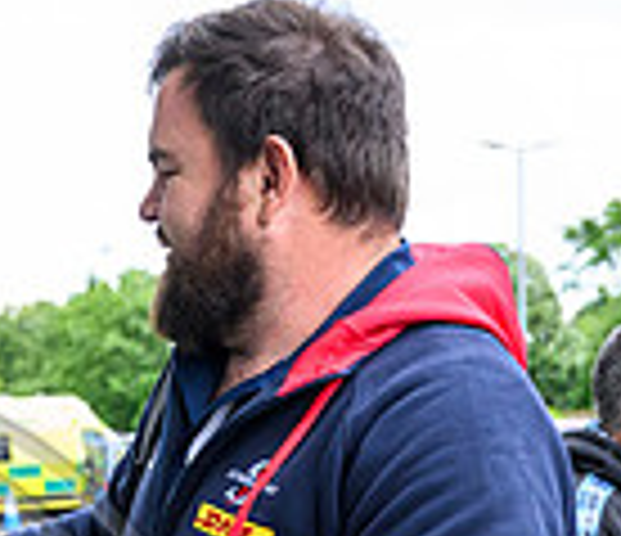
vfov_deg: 11.9
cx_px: 139
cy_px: 820
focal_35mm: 129
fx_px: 2445
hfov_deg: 14.4
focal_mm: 29
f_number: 3.5
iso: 1250
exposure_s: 1/640
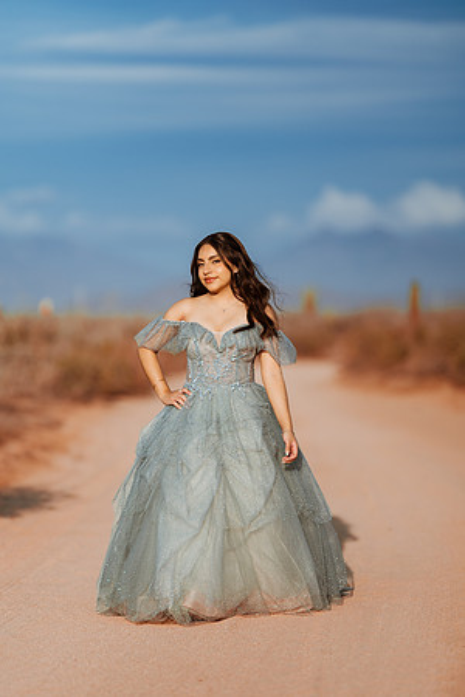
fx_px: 2615
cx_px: 232
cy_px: 348
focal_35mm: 135
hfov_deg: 10.2
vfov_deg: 15.2
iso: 100
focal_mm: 135
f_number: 1.8
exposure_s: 1/8000
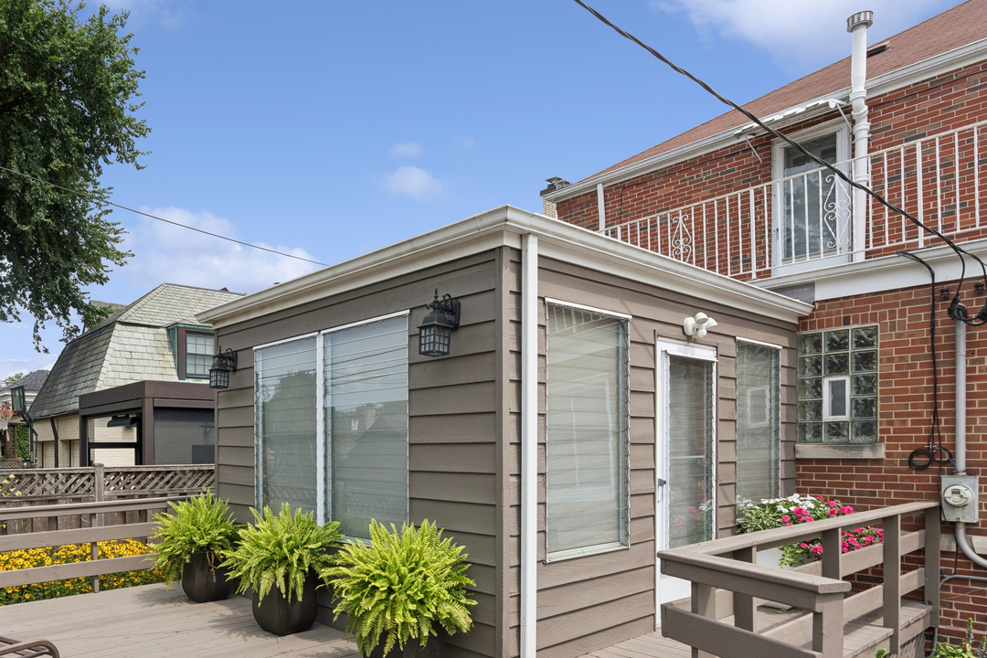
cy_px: 470
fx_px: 658
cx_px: 337
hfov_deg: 71.8
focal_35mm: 24
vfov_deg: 51.5
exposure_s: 1/1250
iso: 400
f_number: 8
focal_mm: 16
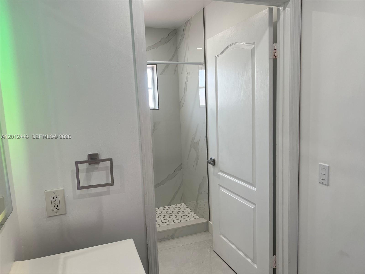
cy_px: 137
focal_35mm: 26
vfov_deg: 53.1
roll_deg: +2.9
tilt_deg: -9.1
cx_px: 182
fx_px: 274
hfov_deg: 67.3
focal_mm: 5.7
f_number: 1.5
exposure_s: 1/155
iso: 40
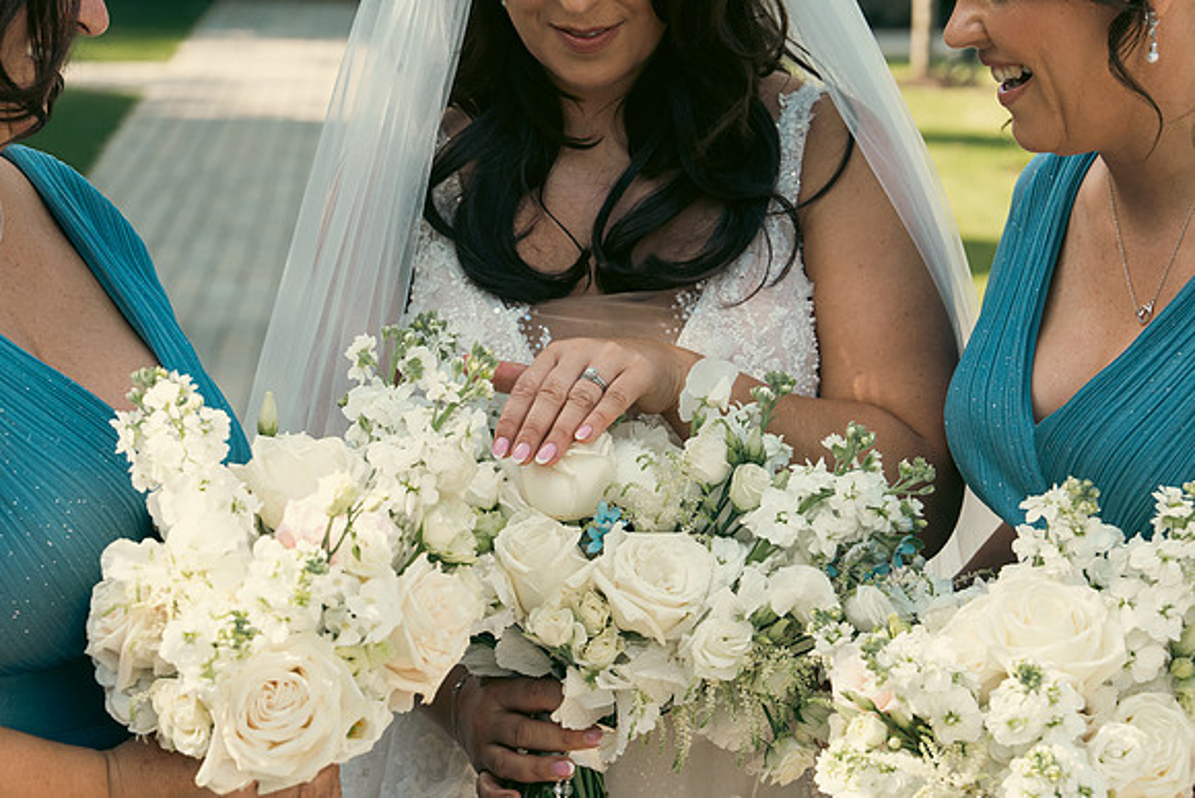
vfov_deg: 13.0
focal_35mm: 105
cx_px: 598
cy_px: 399
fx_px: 3486
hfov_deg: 19.5
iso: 200
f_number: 5
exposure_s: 1/400
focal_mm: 70
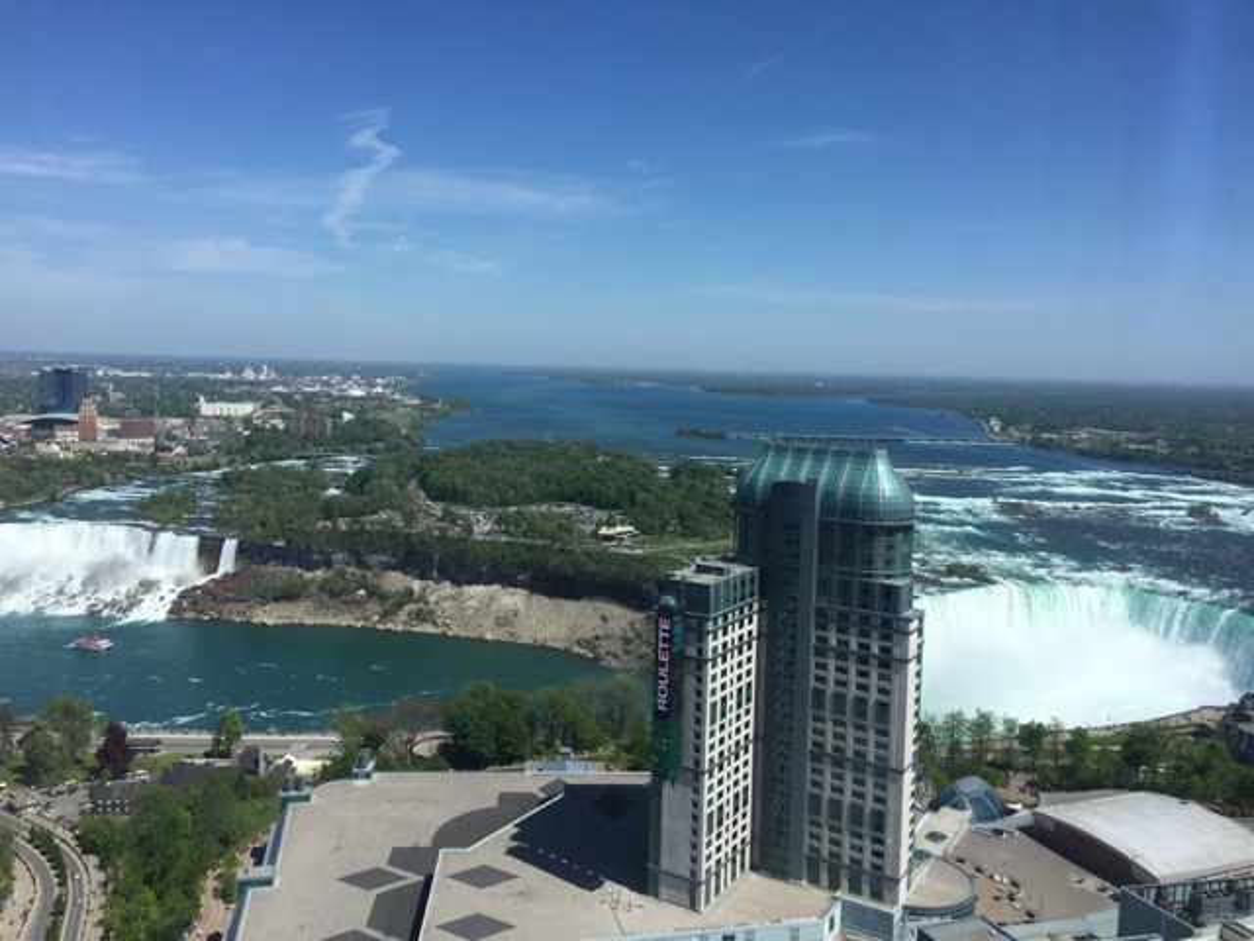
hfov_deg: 61.7
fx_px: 1051
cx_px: 627
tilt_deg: -5.3
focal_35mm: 29
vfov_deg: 48.2
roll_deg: -2.3
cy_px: 470
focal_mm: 4.15
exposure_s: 1/898
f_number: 2.2
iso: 32
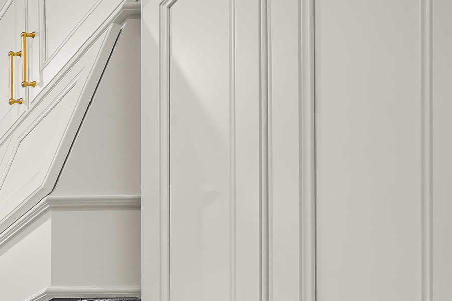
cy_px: 500
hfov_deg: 23.5
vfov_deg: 19.8
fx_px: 691
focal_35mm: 55
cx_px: -313
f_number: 8
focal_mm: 16
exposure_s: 1/5
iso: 320
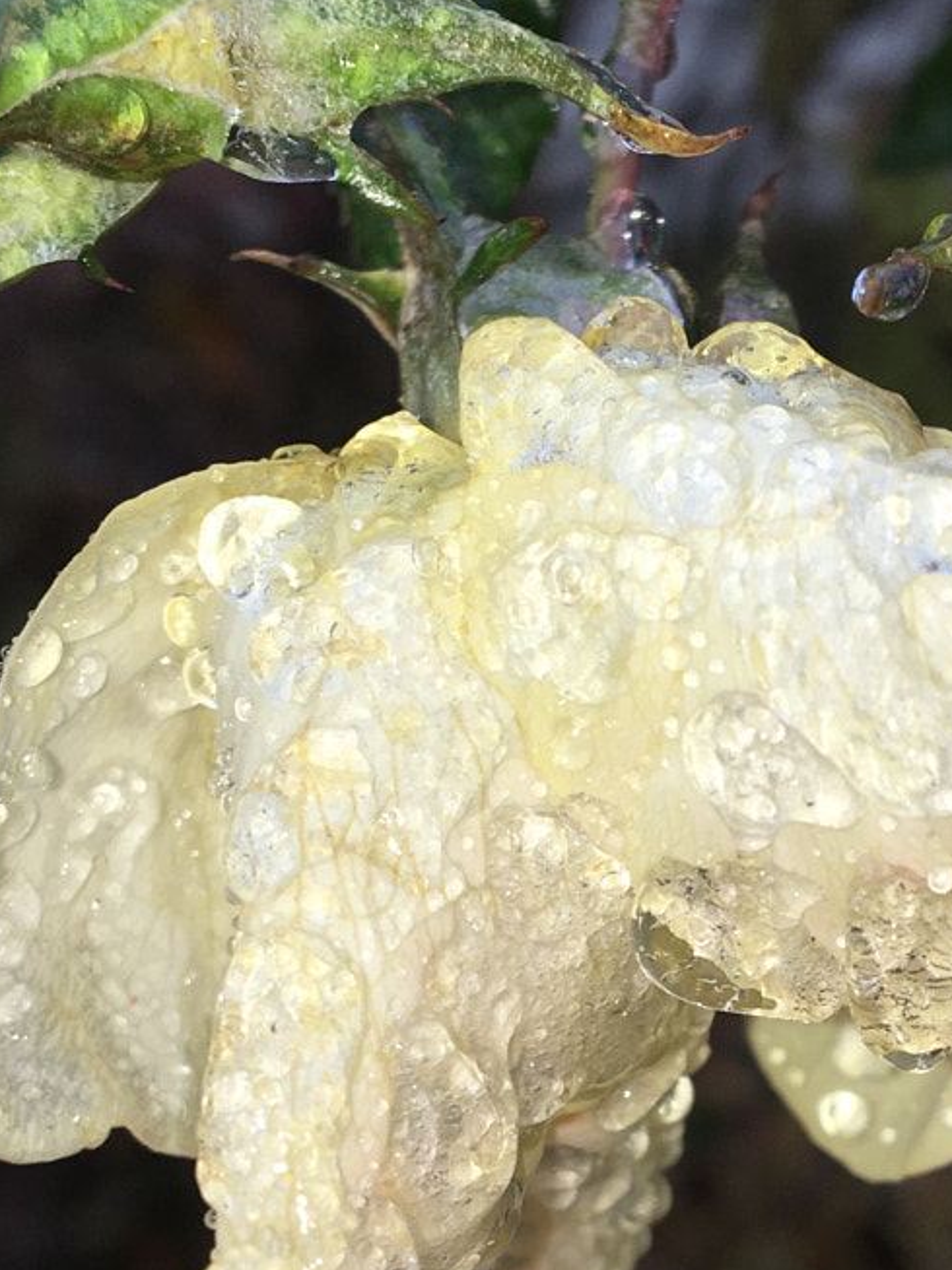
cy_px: 792
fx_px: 2605
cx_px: 711
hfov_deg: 20.6
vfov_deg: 27.3
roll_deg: -3.0
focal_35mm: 71
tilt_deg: -23.8
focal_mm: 4.15
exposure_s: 1/475
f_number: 2.2
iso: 25
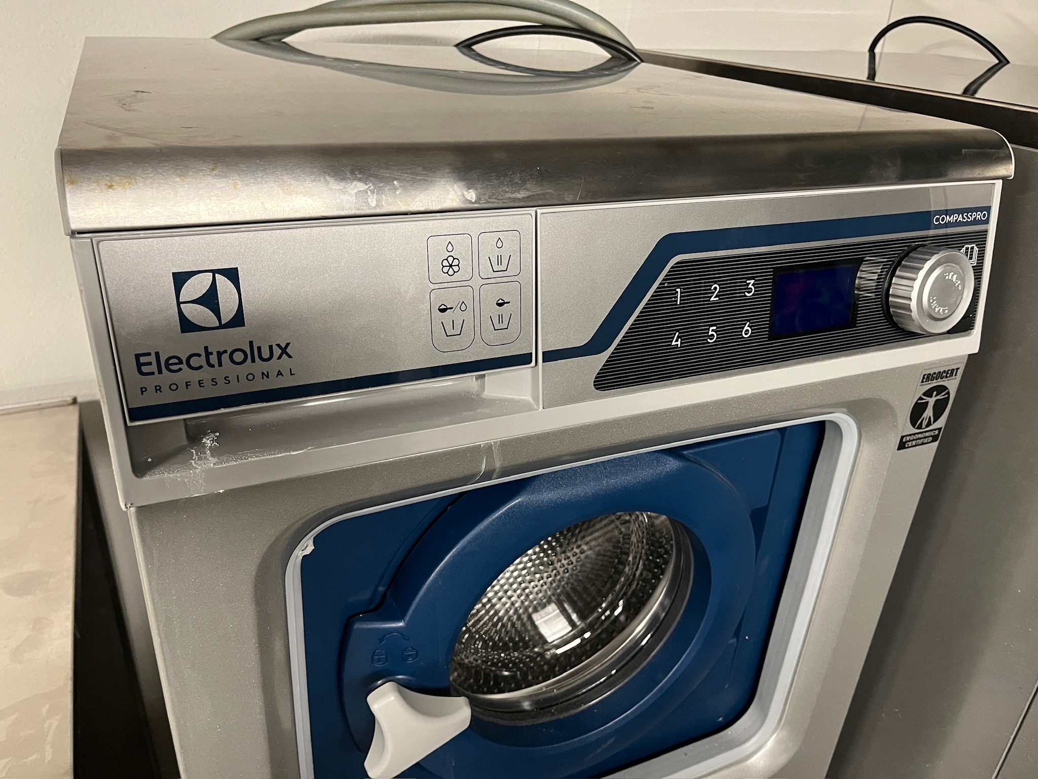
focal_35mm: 26
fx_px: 780
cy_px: 390
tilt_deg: -26.8
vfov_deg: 53.1
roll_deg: -2.3
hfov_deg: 67.3
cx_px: 519
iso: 500
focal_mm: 5.1
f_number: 1.6
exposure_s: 1/60
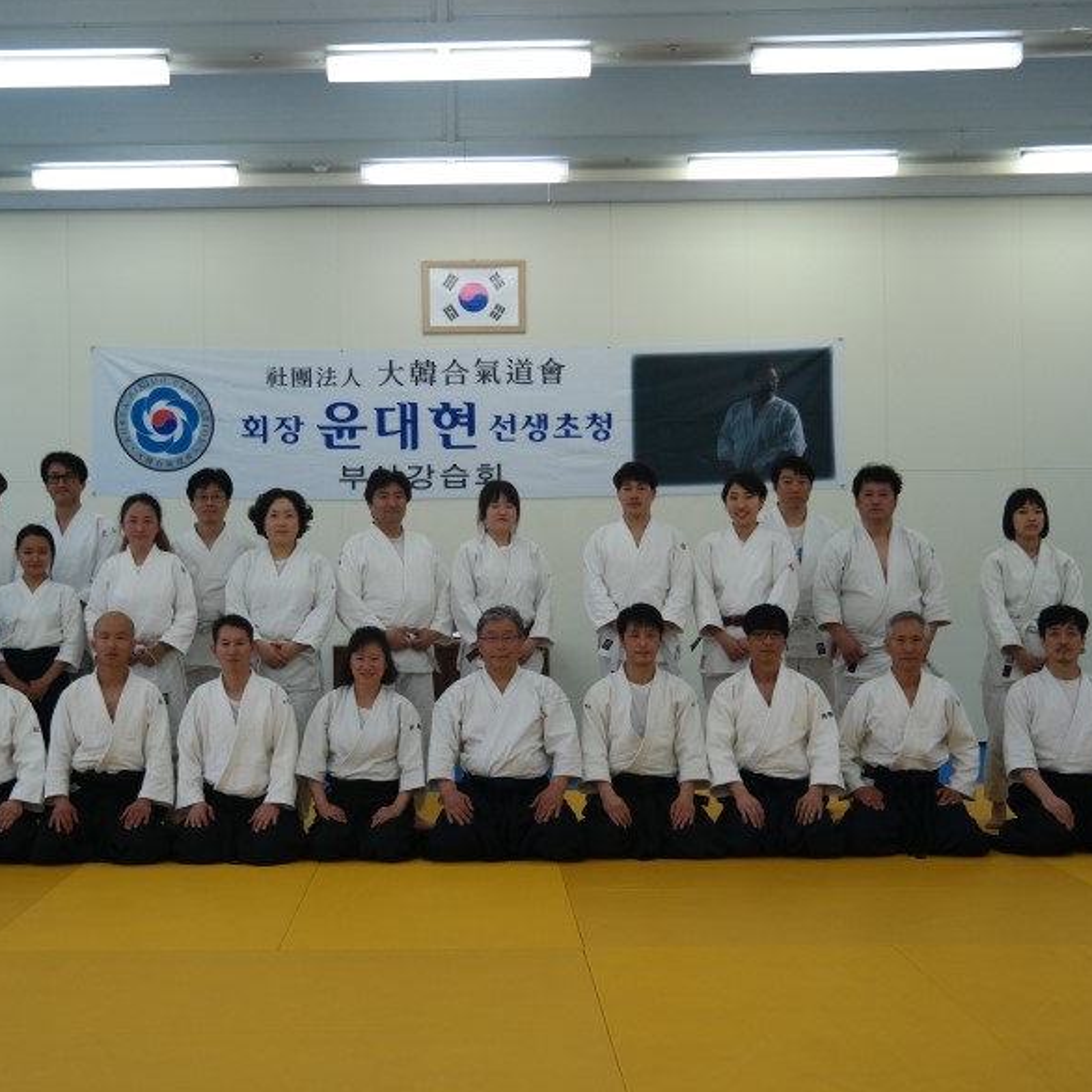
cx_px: 432
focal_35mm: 47
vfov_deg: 36.1
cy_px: 550
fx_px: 1677
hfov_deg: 35.9
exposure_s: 1/50
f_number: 4
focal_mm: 24
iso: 200
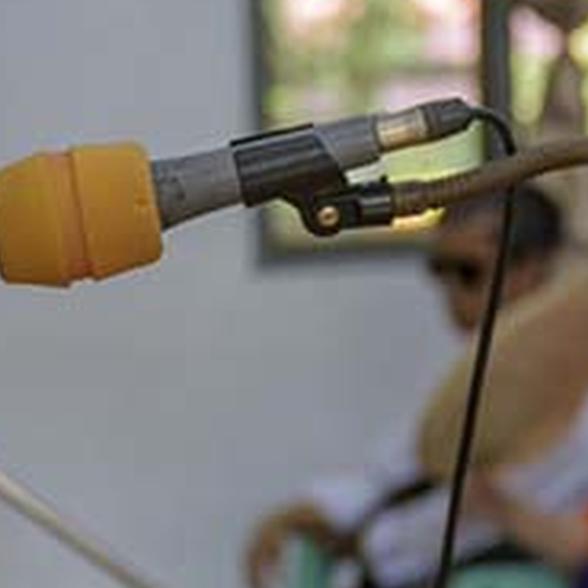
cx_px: 518
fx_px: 3920
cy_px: 412
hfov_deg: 8.5
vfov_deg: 8.6
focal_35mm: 204
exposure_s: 1/200
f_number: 2.8
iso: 1000
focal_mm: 46
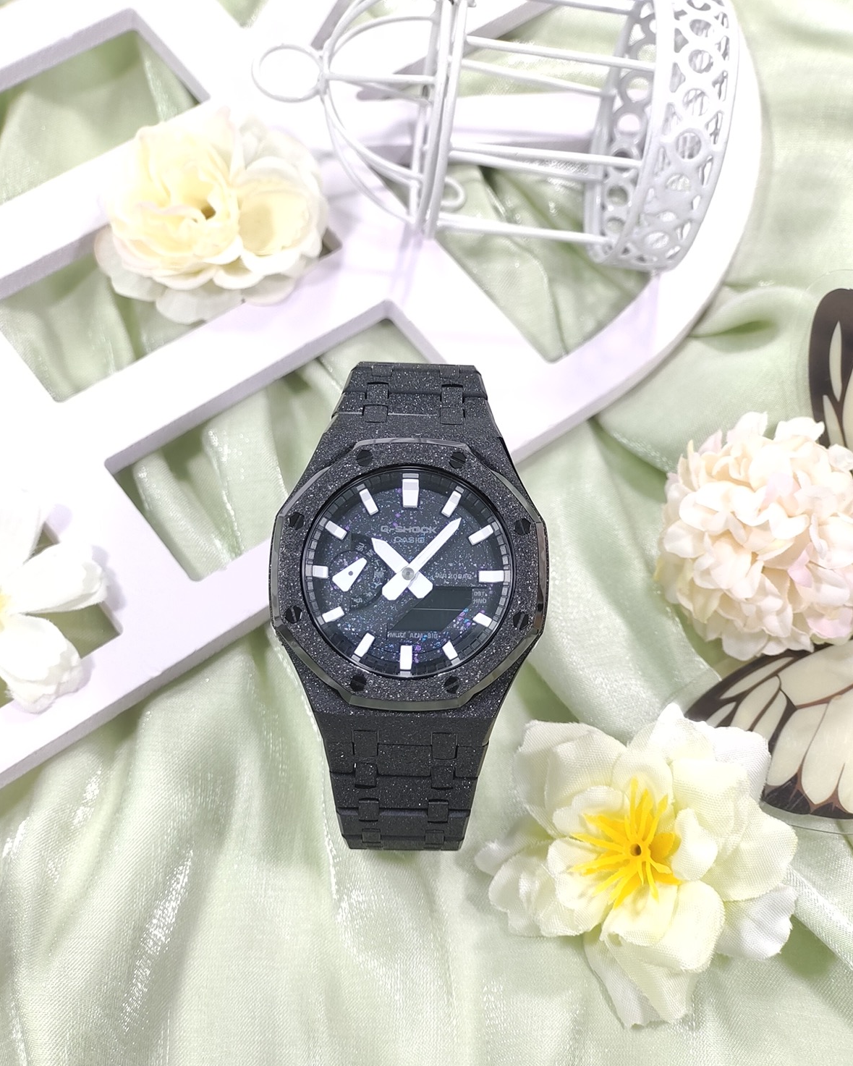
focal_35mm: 53
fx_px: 1672
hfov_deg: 28.6
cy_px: 578
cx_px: 422
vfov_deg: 35.3
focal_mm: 7.55
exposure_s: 1/50
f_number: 2.08
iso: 56
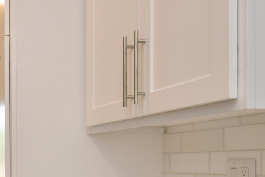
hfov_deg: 25.2
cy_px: 175
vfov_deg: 21.5
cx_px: -129
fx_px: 449
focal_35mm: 61
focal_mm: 12
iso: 400
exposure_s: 1/20
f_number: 10
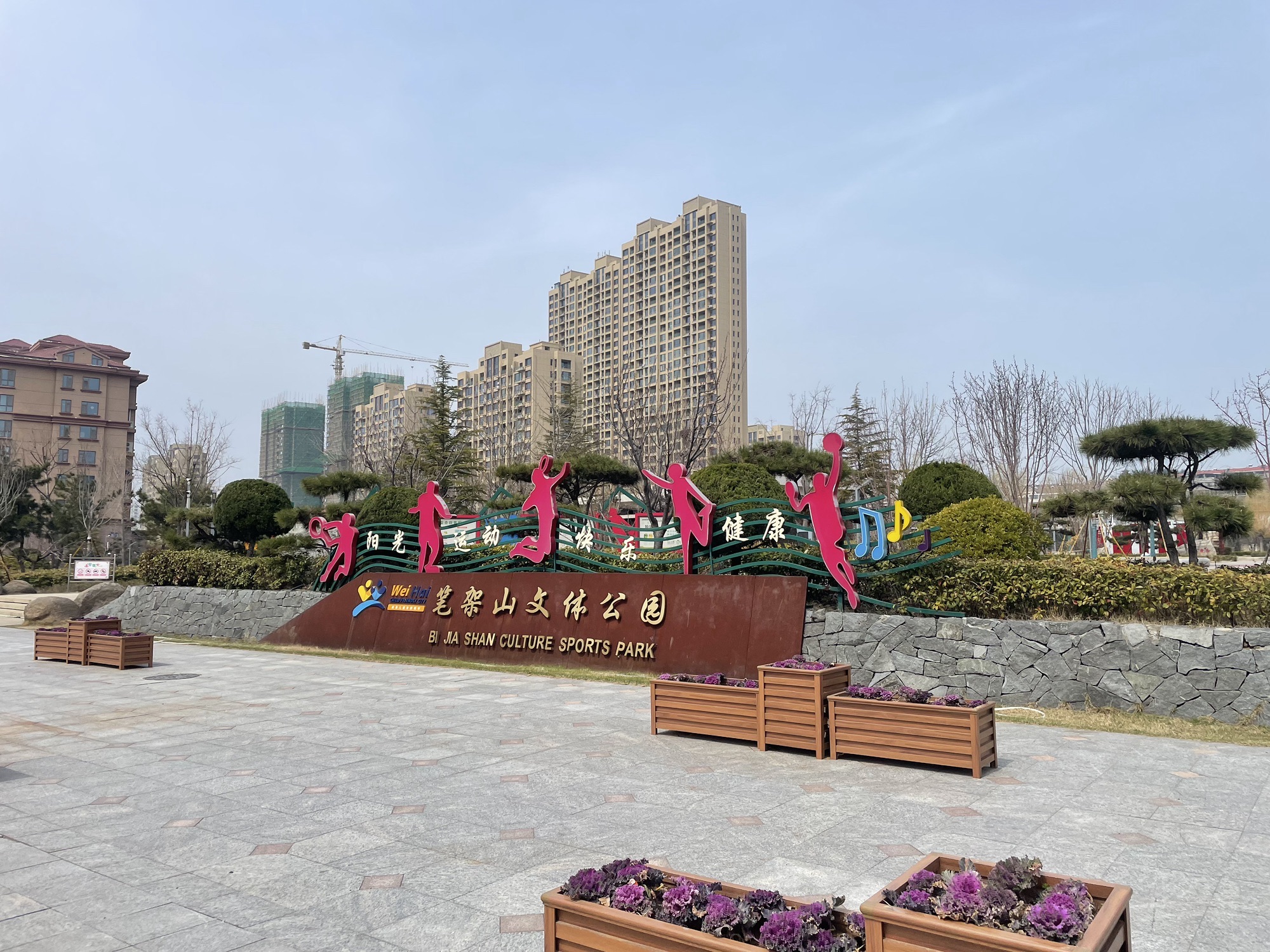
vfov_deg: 53.1
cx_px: 635
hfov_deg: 67.3
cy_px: 476
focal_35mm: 26
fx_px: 954
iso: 32
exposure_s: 1/4831
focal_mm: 4.2
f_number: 1.6
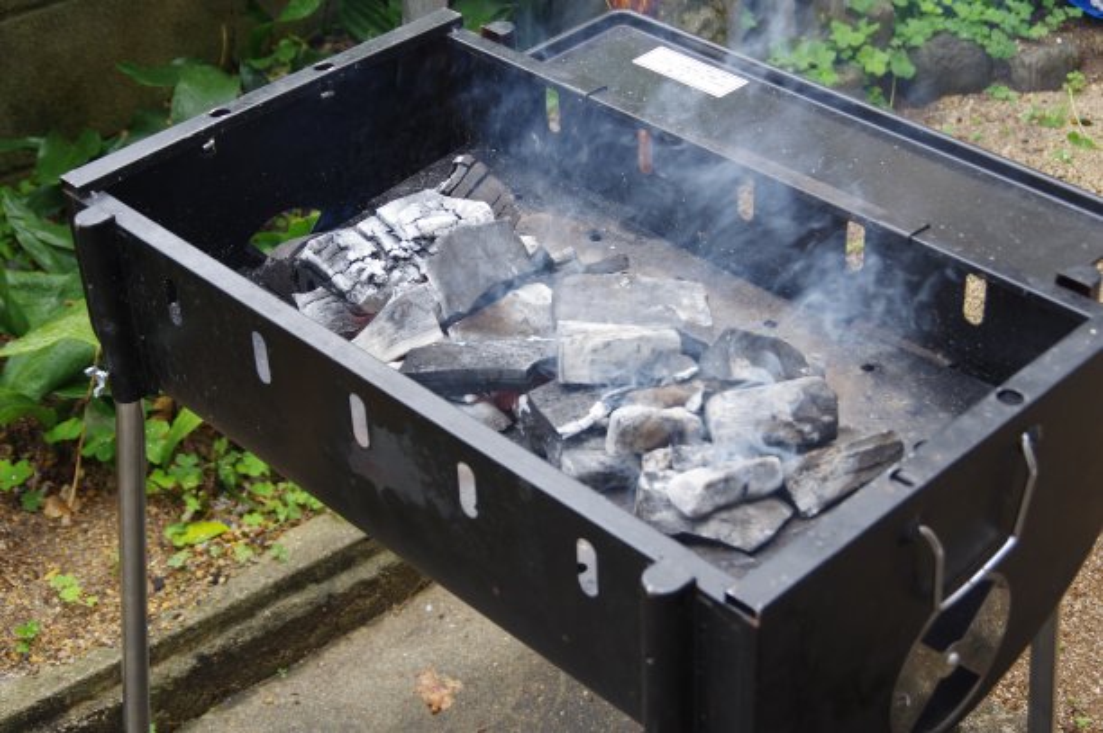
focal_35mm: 60
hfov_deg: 33.4
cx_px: 552
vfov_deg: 22.6
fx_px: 1837
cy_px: 366
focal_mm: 40
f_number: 5.6
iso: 200
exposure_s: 1/100
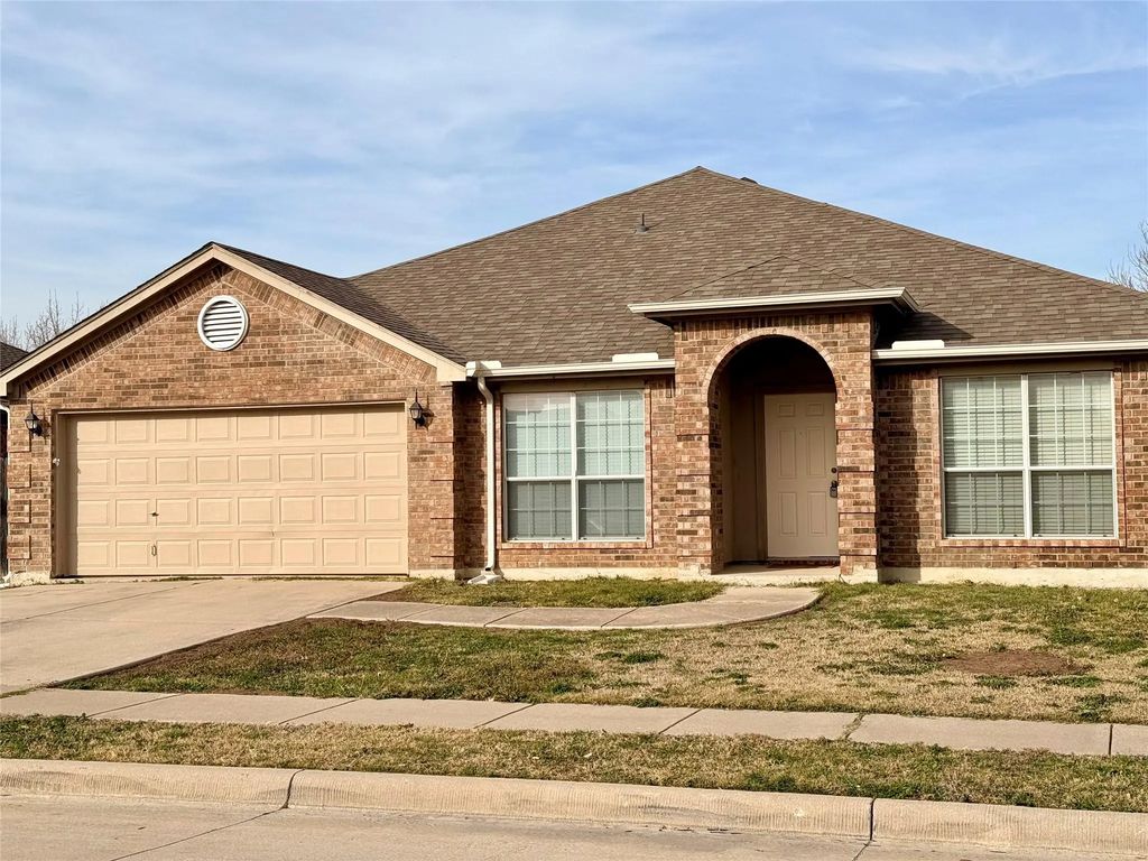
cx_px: 574
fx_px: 1592
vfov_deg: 30.3
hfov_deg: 39.7
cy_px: 430
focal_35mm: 48
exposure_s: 1/5587
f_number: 1.78
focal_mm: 6.76
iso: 64
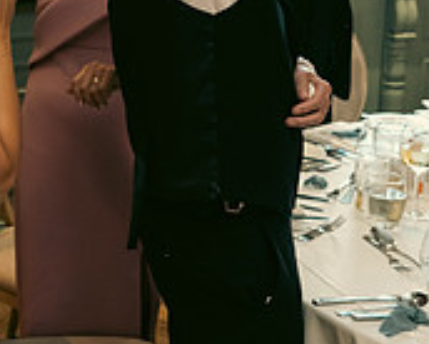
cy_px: 26
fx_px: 966
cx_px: -117
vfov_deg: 19.8
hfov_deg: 22.6
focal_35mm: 76
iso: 2500
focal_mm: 24
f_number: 3.5
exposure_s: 1/160
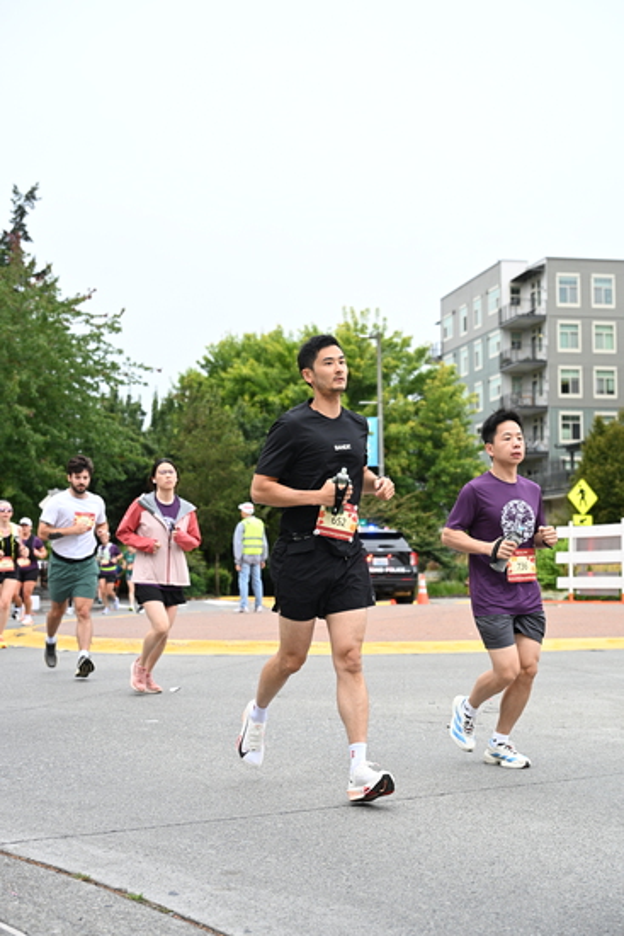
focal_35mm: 53
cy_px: 468
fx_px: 1377
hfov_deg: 25.5
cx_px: 312
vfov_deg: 37.5
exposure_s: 1/800
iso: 1600
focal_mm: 53
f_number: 4
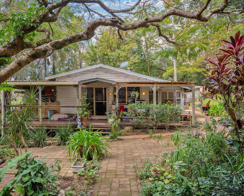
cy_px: 98
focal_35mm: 28
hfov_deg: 61.8
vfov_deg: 51.5
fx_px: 202
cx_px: 102
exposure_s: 1/250
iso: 400
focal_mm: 24
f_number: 4
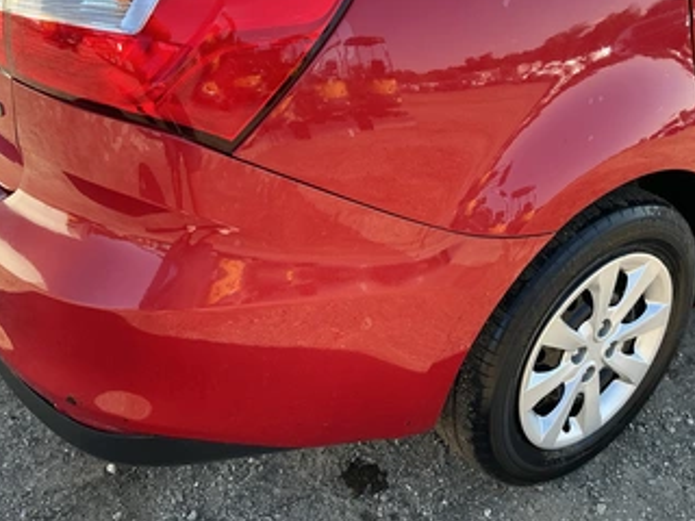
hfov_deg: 52.6
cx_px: 367
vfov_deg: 40.7
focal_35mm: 35
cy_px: 239
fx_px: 703
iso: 32
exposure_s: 1/172
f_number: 1.8
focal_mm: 3
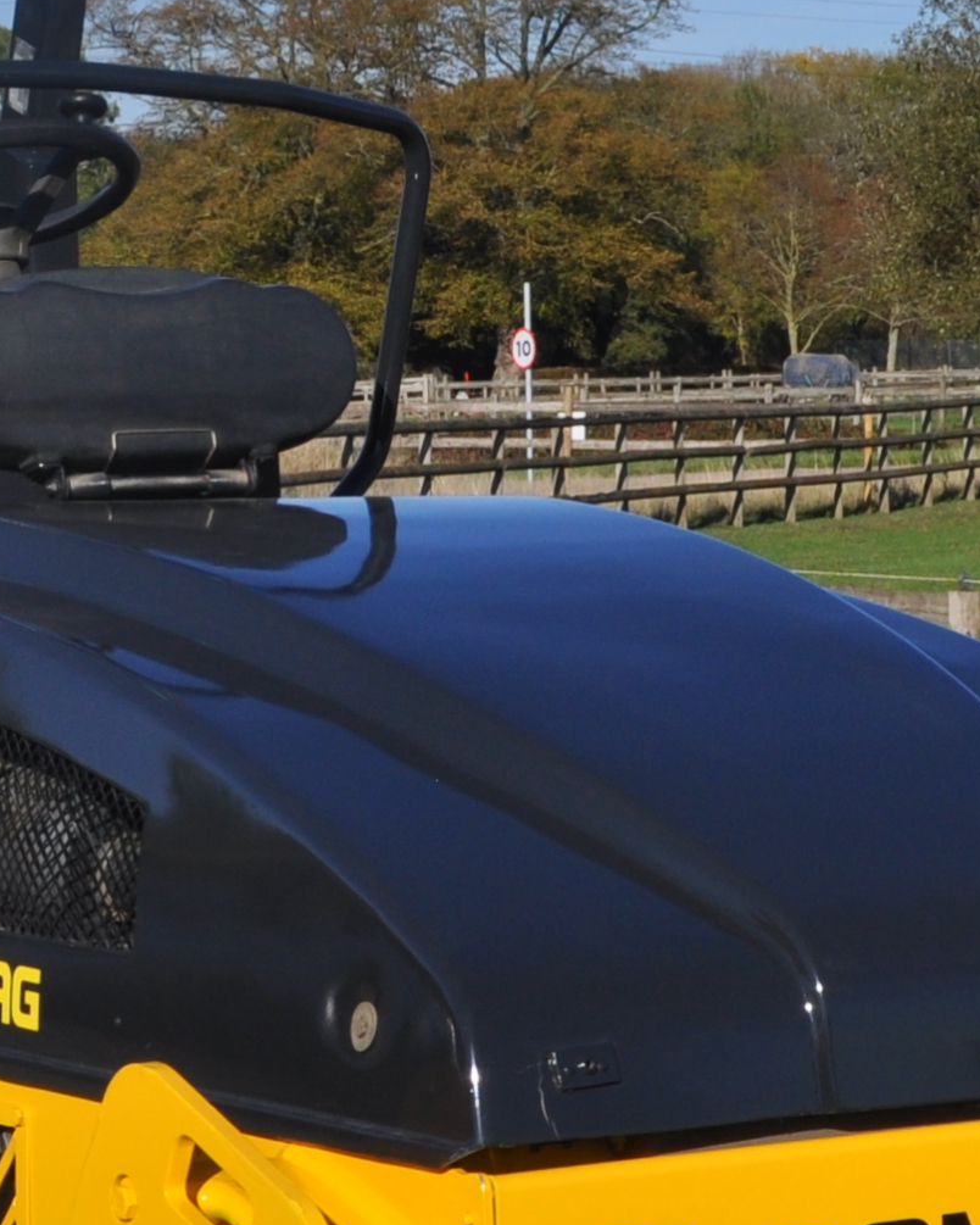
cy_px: 691
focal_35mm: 156
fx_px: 5656
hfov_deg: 9.9
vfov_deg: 12.4
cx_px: 410
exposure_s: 1/400
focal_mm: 26
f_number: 10
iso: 200
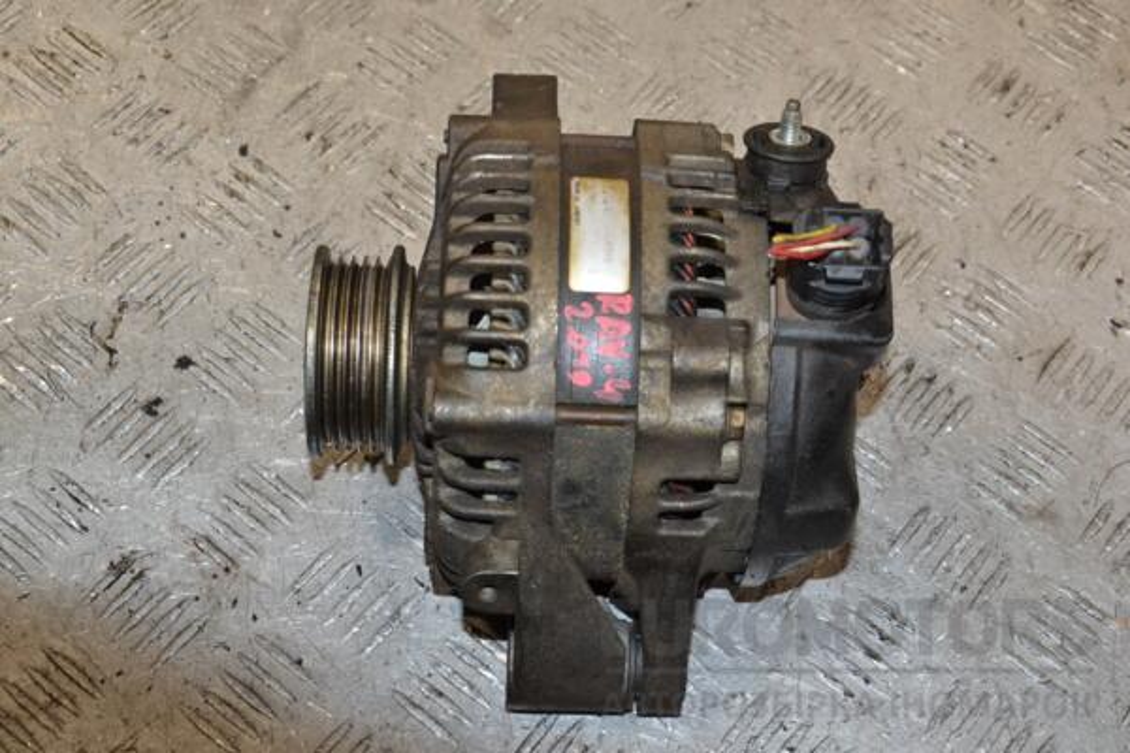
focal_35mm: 63
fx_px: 1977
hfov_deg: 31.9
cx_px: 565
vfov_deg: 21.6
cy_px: 376
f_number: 7.1
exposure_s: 1/200
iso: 800
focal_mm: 42
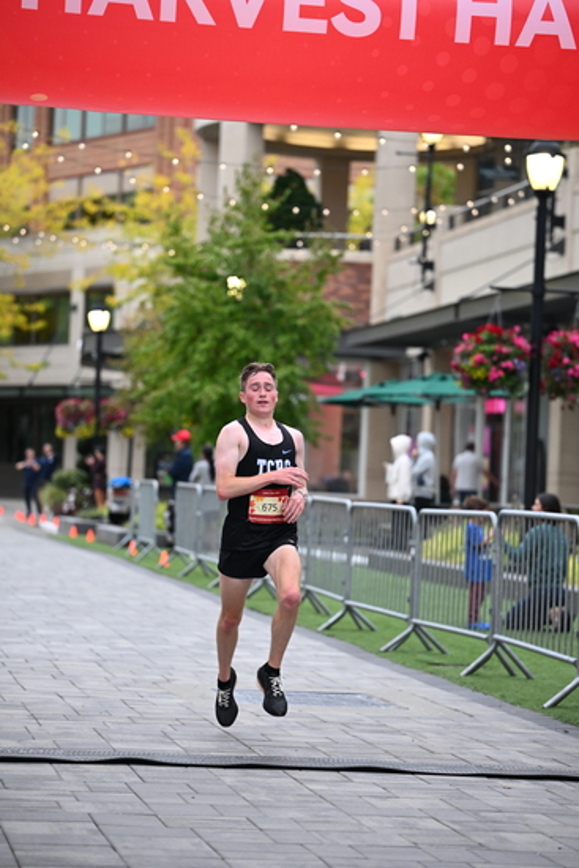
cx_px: 290
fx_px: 2507
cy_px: 434
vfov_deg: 19.6
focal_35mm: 104
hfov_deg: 13.2
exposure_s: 1/1000
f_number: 2.8
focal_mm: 104
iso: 1600
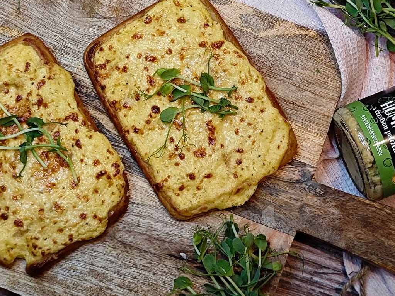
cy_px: 81
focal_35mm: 36
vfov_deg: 38.8
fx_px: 411
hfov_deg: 51.3
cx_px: 216
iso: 640
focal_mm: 5.43
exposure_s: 1/60
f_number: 1.8
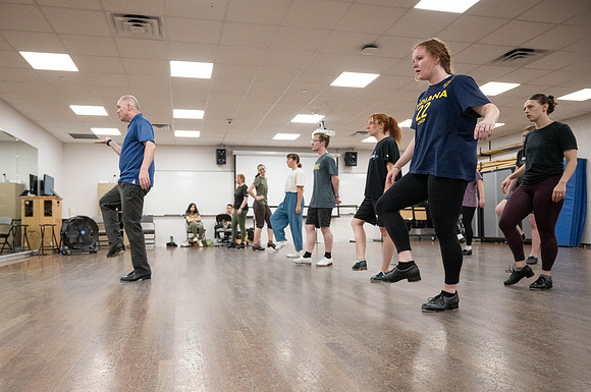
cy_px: 211
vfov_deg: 49.4
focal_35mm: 26
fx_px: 426
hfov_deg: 69.4
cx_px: 273
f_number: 4
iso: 3200
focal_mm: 24
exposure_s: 1/640
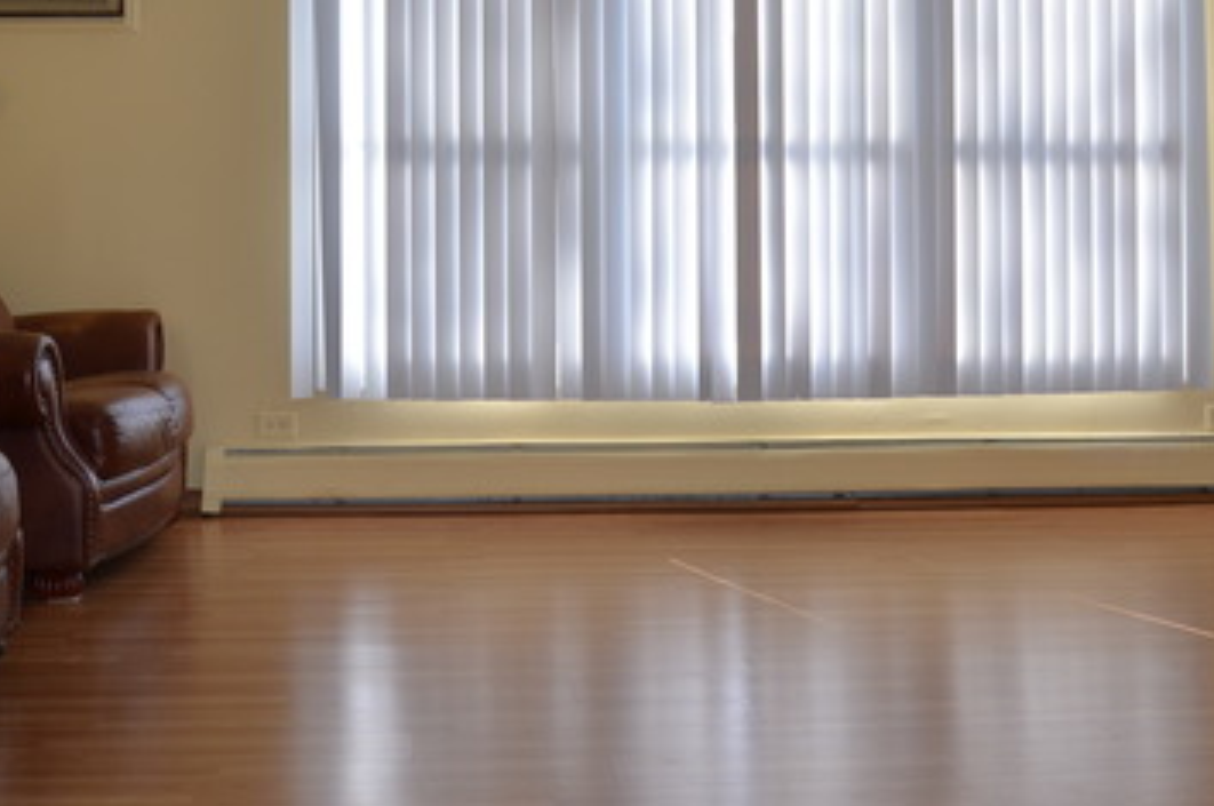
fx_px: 1916
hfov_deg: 35.1
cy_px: 220
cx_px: 576
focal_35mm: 57
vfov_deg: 23.5
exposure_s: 1/125
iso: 220
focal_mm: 21
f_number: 3.8
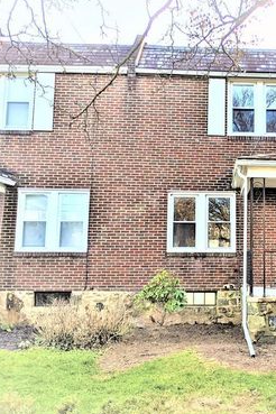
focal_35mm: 38
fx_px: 437
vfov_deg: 50.7
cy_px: 208
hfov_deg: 33.3
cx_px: 245
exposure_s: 1/903
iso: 39
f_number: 1.8
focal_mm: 4.44
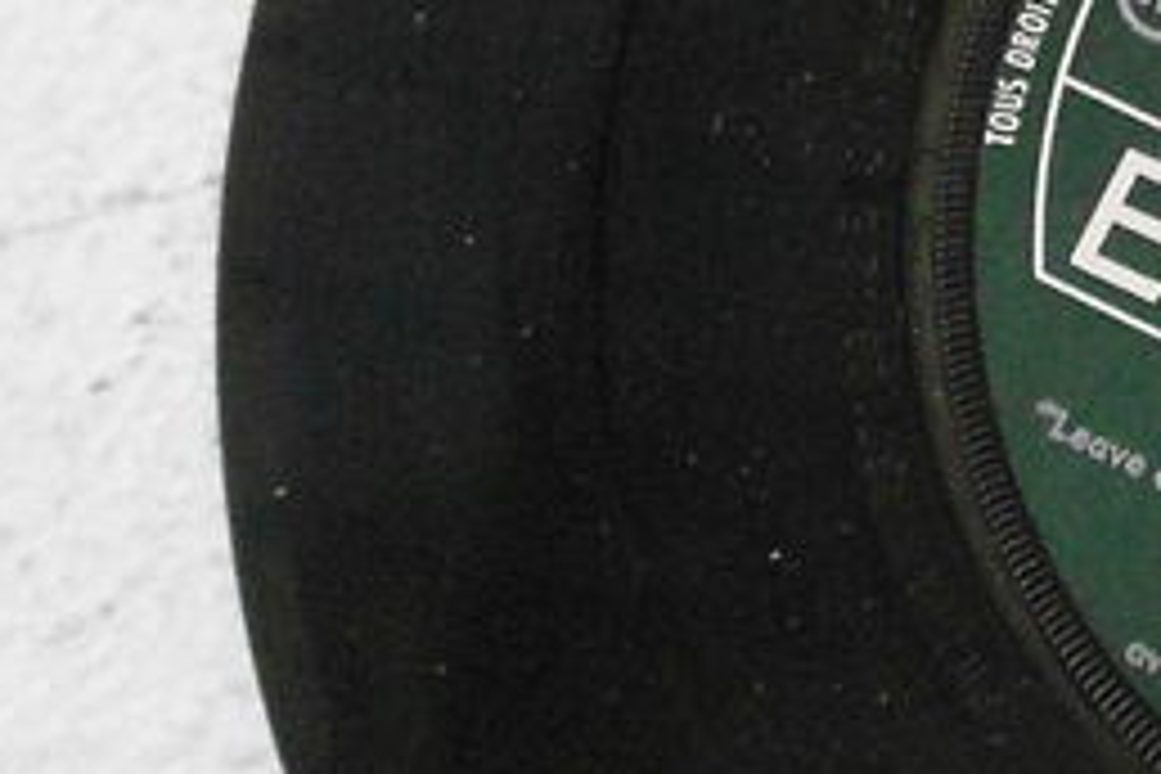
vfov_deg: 13.0
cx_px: 1616
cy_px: 320
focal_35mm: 105
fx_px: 3386
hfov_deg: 17.9
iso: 400
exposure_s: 1/100
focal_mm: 4.6
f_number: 3.2
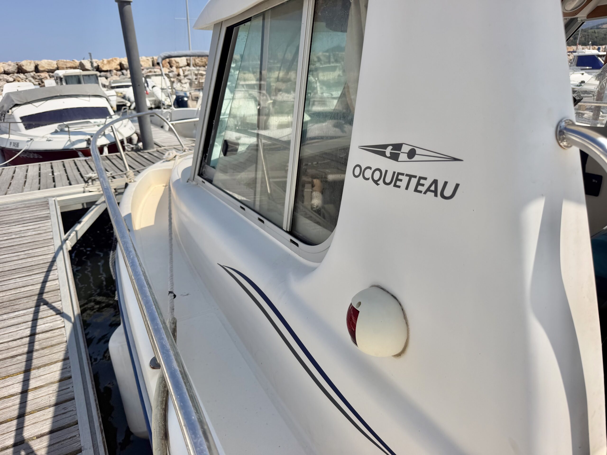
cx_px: 304
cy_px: 228
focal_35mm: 24
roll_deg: +2.4
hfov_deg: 71.6
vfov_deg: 56.8
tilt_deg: -19.7
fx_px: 421
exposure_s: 1/7353
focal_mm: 6.76
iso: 80
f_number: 1.78
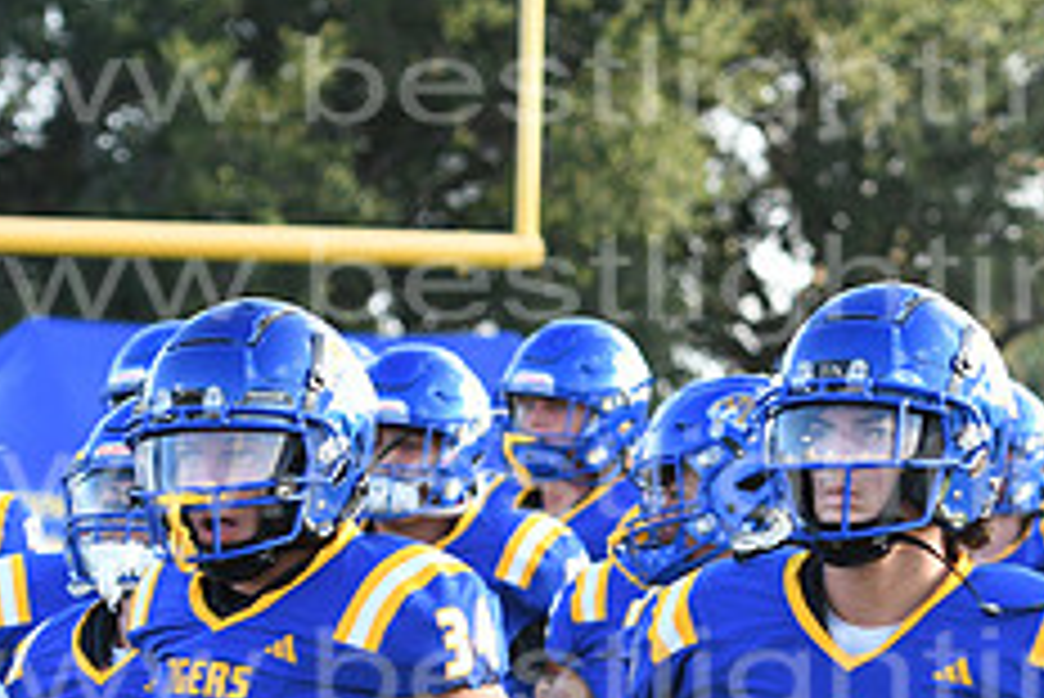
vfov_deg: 4.3
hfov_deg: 6.4
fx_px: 9343
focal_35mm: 322
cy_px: 781
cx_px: 909
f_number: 5.6
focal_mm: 86
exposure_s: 1/500
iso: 450
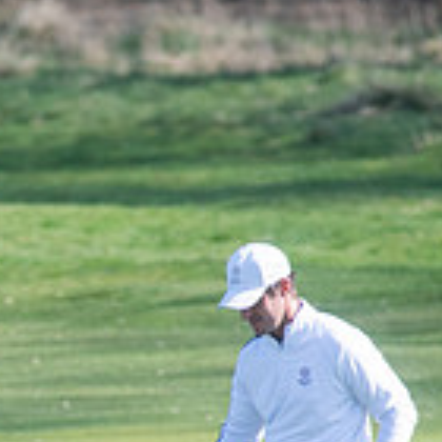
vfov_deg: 1.1
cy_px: 595
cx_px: -243
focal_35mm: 1590
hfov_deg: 1.1
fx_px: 22969
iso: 400
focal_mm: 300
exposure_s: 1/2000
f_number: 4.5
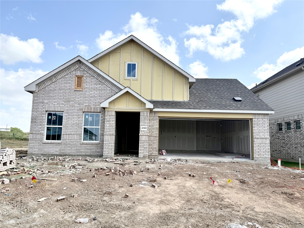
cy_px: 114
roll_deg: -0.7
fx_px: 211
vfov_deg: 56.8
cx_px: 152
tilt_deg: +8.2
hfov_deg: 71.6
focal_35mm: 24
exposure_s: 1/4405
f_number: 1.78
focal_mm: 6.76
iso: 80
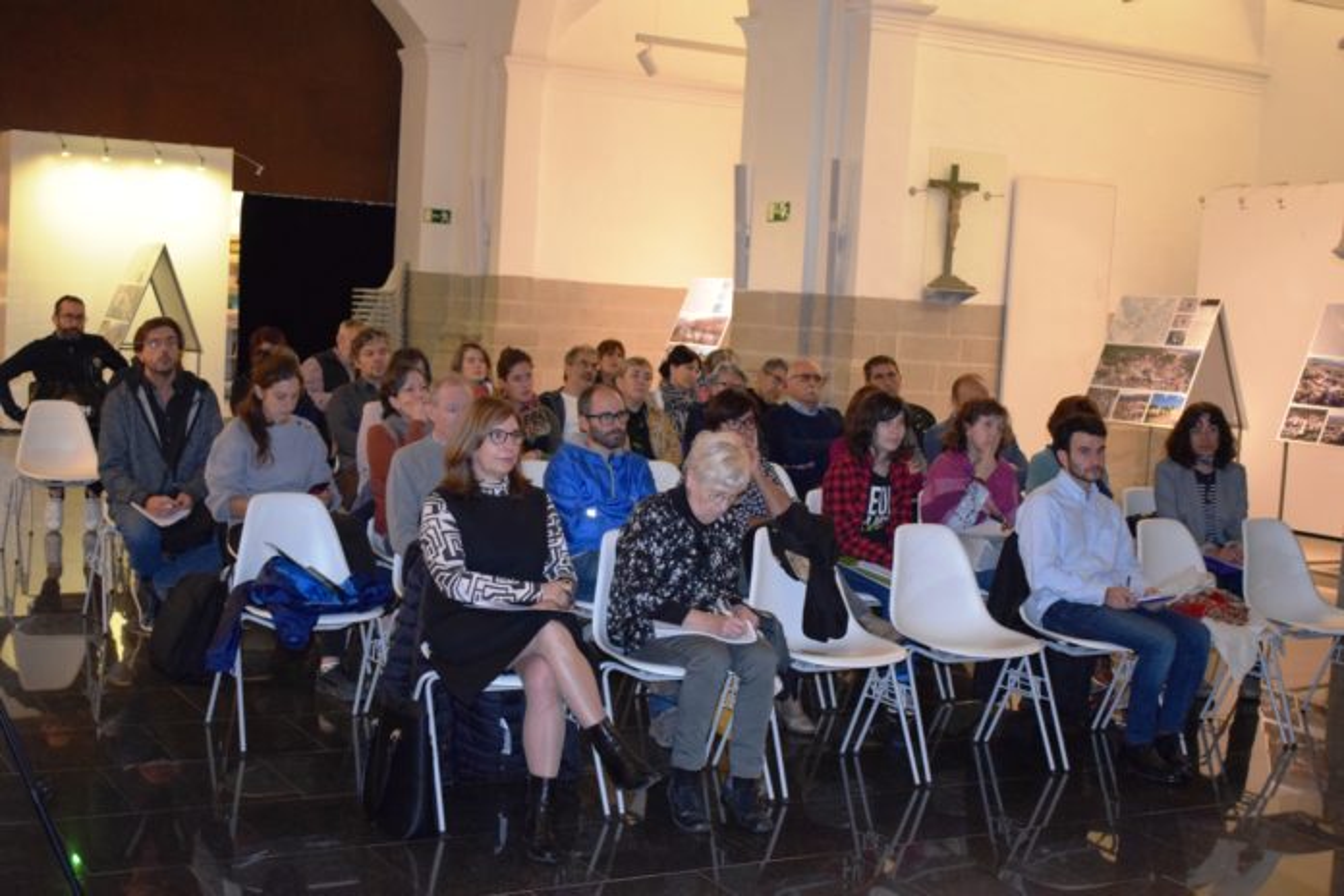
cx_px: 672
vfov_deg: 28.1
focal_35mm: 48
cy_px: 448
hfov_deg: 41.1
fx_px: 1792
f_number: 4.5
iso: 3200
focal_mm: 32
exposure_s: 1/60
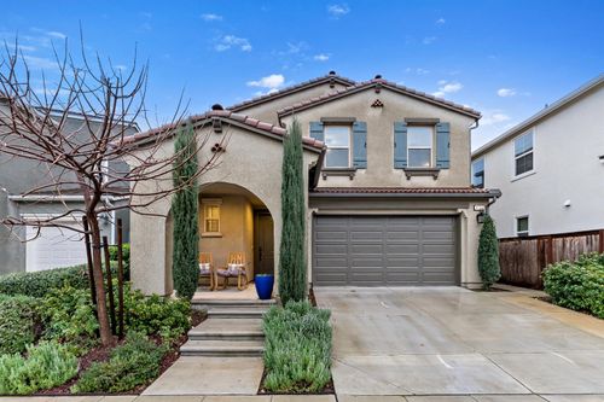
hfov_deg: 104.3
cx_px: 302
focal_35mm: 14
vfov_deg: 81.2
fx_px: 235
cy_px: 201
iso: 500
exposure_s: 1/60
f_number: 4
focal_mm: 14
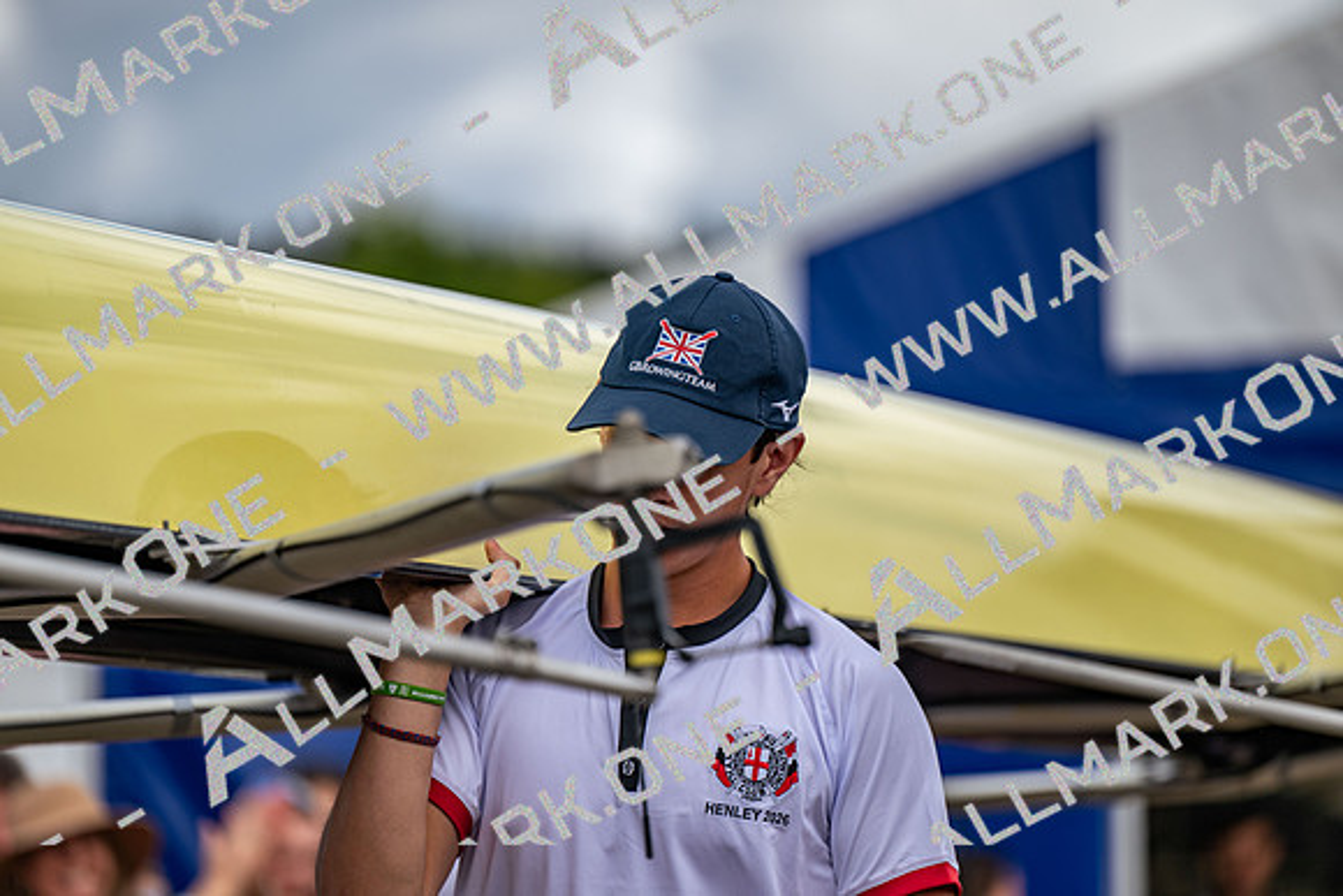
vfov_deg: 6.9
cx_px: 672
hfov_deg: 10.3
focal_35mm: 200
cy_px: 448
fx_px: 7463
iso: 100
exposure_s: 1/2000
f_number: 2.8
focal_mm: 200
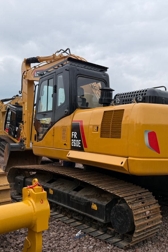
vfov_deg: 55.8
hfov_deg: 38.3
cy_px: 127
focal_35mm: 34
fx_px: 238
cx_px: 116
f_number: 1.78
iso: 80
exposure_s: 1/1901
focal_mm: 6.76
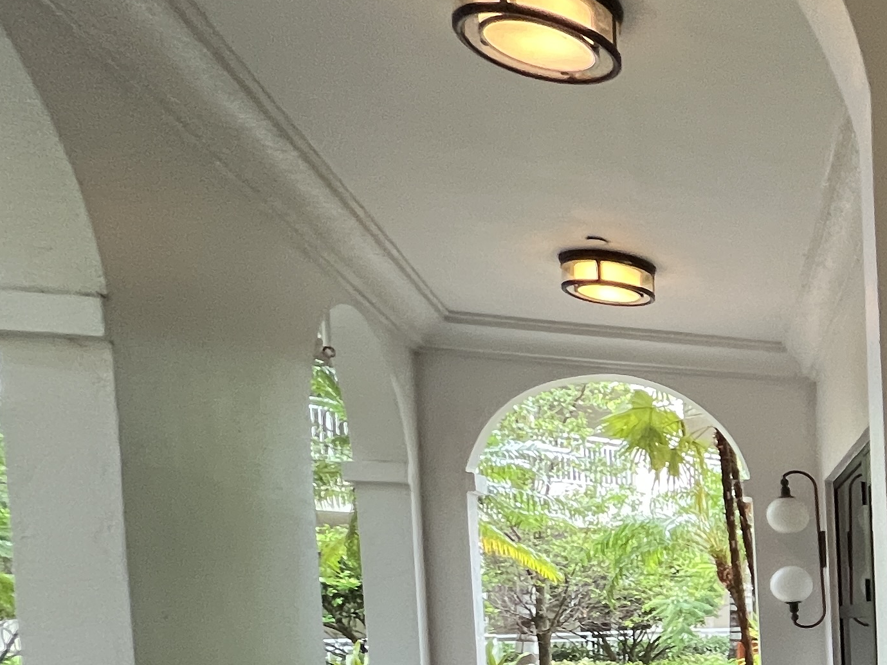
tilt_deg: -3.3
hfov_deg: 31.6
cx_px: 1252
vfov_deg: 34.4
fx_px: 974
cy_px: 664
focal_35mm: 38
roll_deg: +1.3
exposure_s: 1/60
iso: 200
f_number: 1.8
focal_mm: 1.57
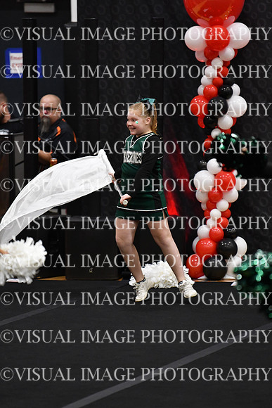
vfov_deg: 6.9
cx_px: 136
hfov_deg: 4.6
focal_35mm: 300
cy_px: 204
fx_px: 3398
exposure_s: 1/800
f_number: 2.8
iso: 4000
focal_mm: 200
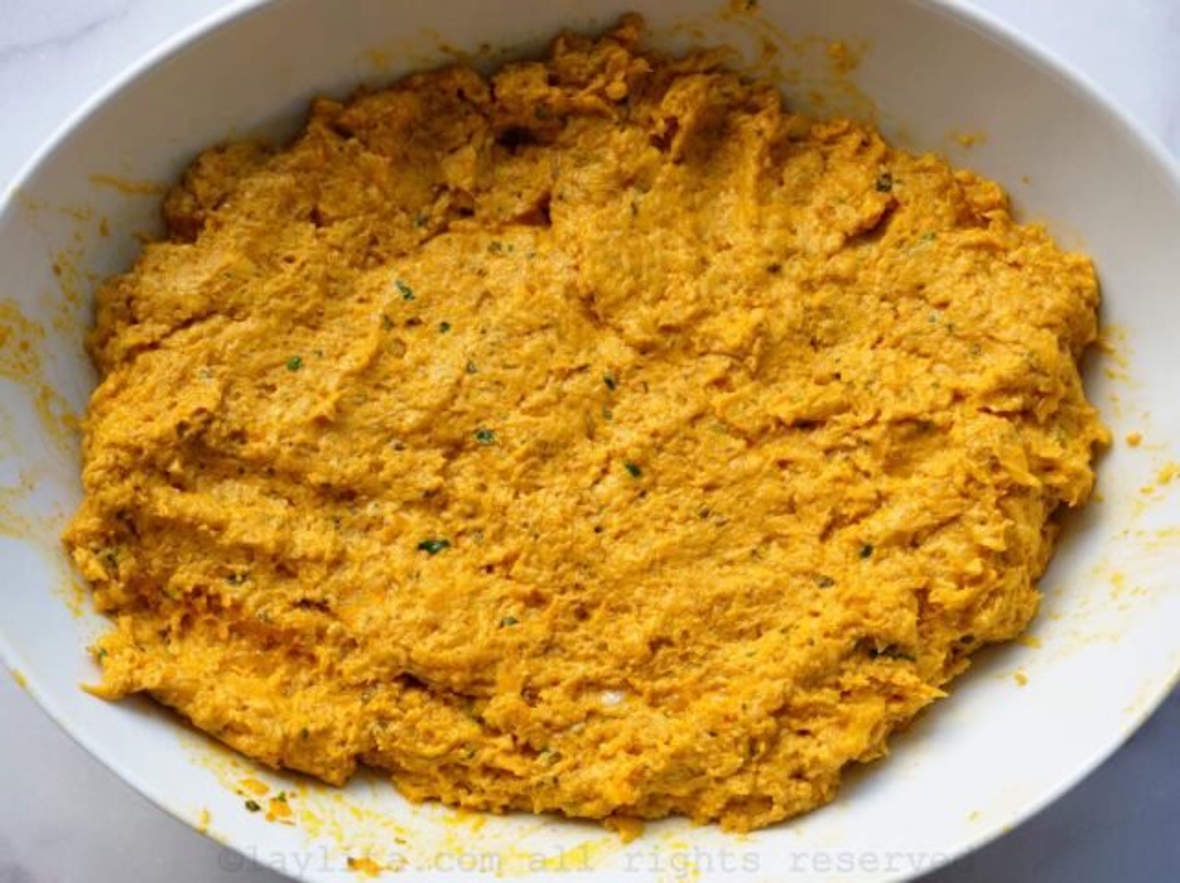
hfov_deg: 35.6
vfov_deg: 27.0
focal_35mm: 54
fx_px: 1839
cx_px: 590
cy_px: 442
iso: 200
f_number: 3.6
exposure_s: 1/100
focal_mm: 27
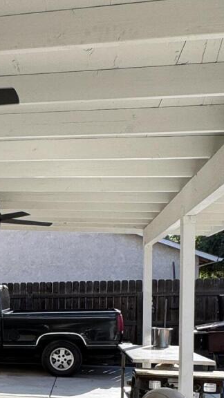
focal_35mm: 53
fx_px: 560
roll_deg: +1.4
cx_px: -109
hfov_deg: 19.7
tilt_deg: -3.6
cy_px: 325
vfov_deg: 37.6
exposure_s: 1/512
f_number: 2.2
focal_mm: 2.22
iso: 40
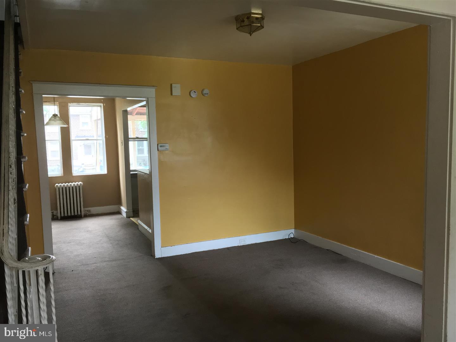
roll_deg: +1.5
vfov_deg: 48.2
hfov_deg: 61.7
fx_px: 382
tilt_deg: -5.7
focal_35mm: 29
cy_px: 171
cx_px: 228
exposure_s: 1/30
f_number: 2.2
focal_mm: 4.15
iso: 160
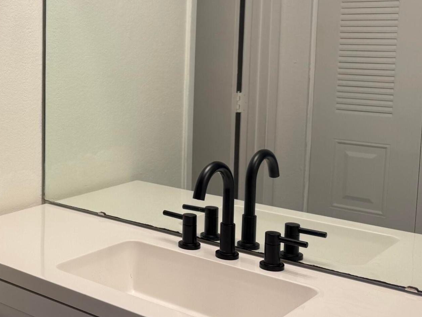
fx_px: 671
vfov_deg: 26.4
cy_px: 105
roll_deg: -0.1
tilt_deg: -6.9
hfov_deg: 32.4
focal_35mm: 55
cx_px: 8
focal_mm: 6.76
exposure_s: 1/176
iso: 64
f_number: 1.78
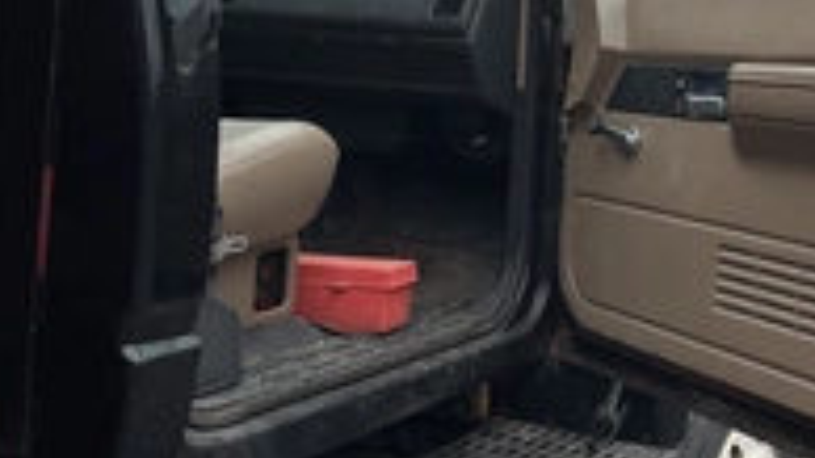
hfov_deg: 31.5
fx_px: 1404
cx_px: 660
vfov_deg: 18.1
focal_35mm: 65
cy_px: 21
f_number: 1.8
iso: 25
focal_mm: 3
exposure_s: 1/997
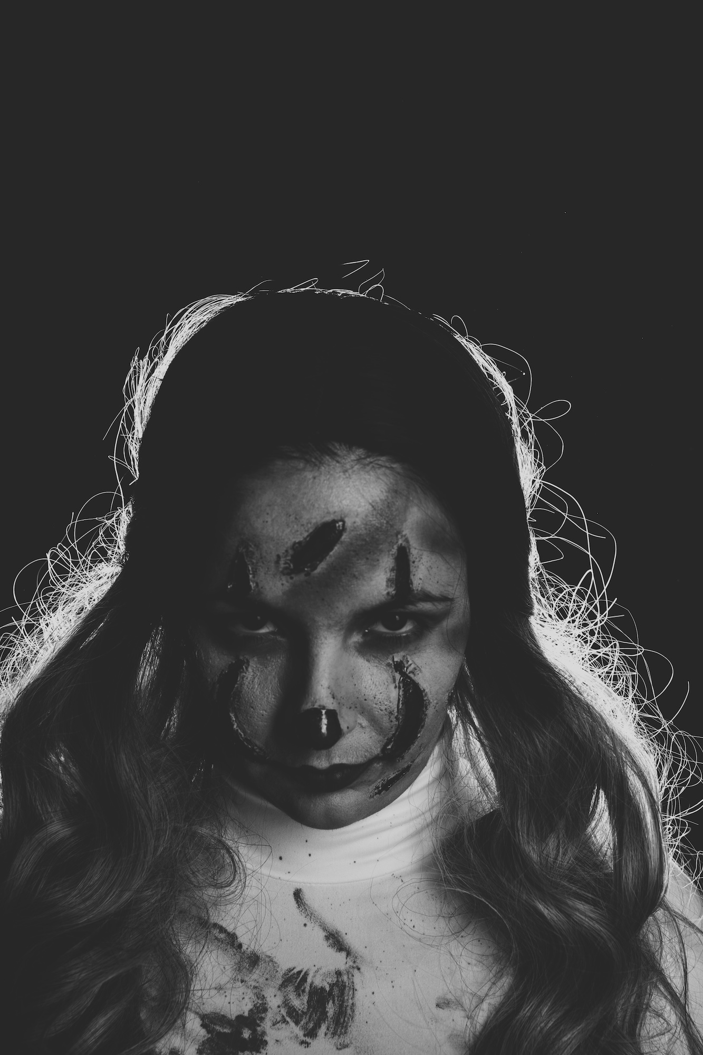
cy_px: 528
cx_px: 352
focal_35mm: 75
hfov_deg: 18.2
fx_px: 2197
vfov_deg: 27.0
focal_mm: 75
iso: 100
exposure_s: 1/200
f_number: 8
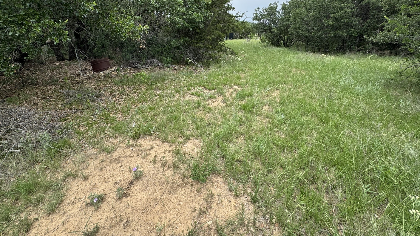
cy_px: 73
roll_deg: +0.7
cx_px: 205
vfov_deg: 64.8
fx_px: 178
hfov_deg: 99.4
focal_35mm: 16
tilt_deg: -9.7
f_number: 2.2
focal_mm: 2.22
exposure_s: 1/435
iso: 40
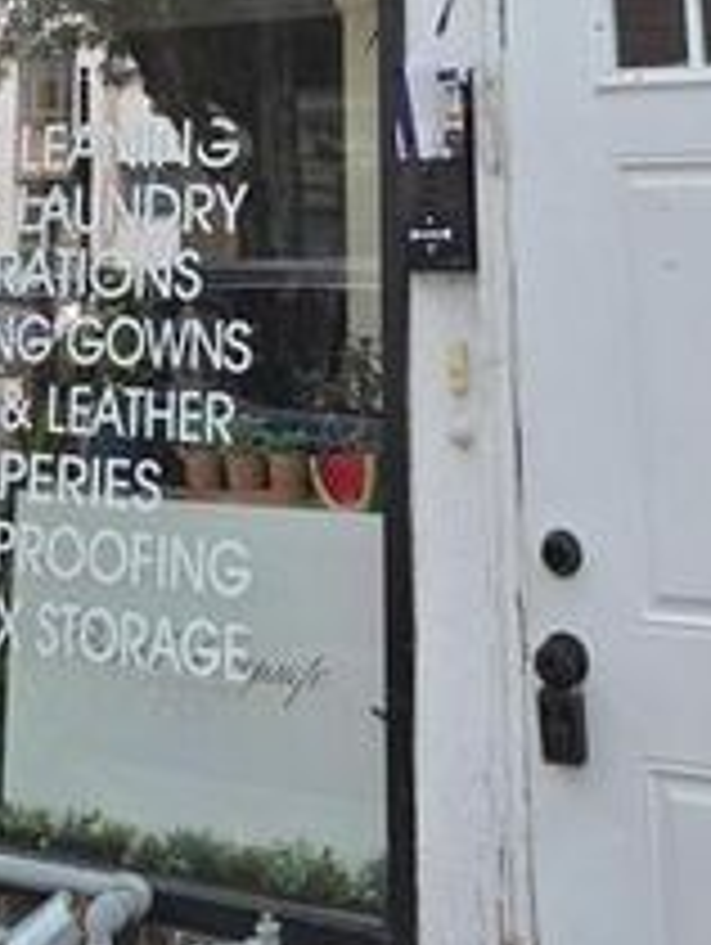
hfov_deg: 20.1
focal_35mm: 73
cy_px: -412
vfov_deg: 22.6
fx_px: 1995
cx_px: 225
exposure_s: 1/150
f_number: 1.7
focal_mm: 6.3
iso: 12
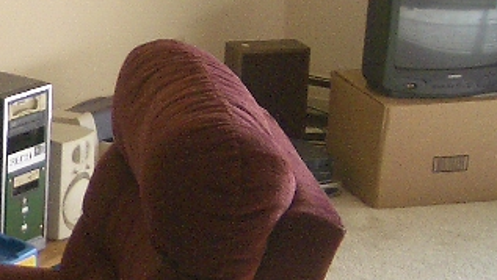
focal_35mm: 123
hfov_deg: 16.5
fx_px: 1622
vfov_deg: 9.9
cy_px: 52
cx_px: -151
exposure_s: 1/125
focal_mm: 5.8
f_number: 2.6
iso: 100
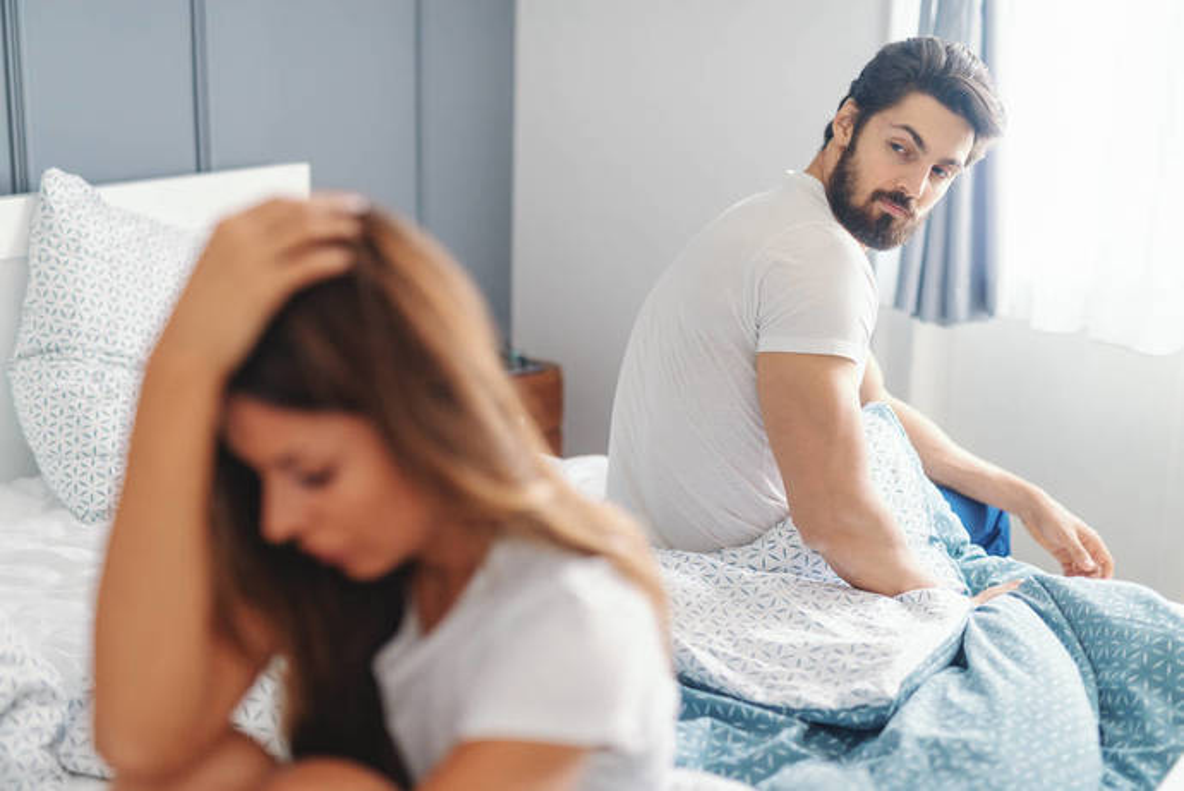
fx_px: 1645
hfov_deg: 39.6
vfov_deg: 27.0
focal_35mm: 50
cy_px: 396
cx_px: 592
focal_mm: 50
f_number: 1.8
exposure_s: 1/125
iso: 640
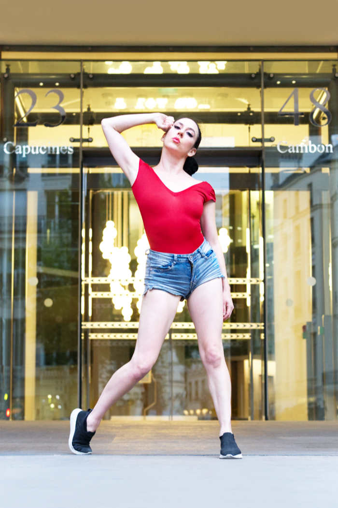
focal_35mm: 82
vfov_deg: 24.8
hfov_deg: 16.7
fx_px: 1155
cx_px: 169
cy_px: 254
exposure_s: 1/160
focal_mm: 55
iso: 1250
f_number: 4
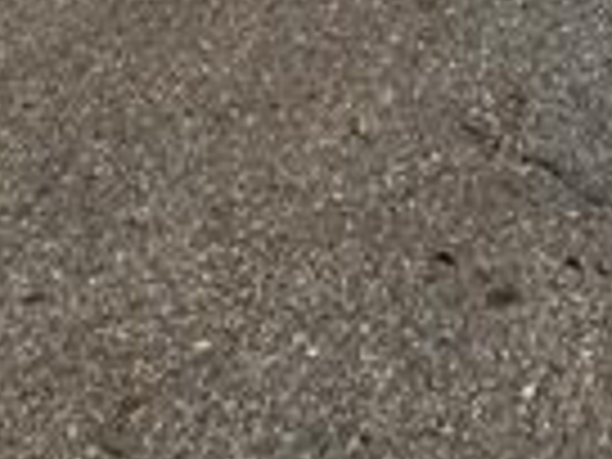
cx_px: 994
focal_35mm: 98
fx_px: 1733
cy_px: -1156
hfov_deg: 17.4
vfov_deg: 9.3
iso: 50
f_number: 2.2
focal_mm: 2.2
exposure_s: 1/2122
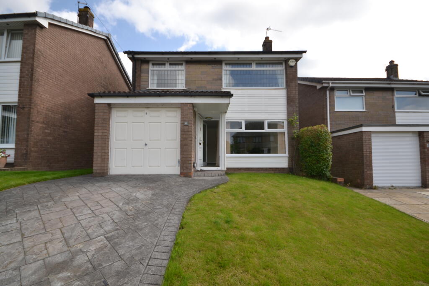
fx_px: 179
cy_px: 143
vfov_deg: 77.3
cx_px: 214
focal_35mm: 15
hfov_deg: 100.4
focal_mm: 10
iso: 100
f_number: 8
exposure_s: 1/200
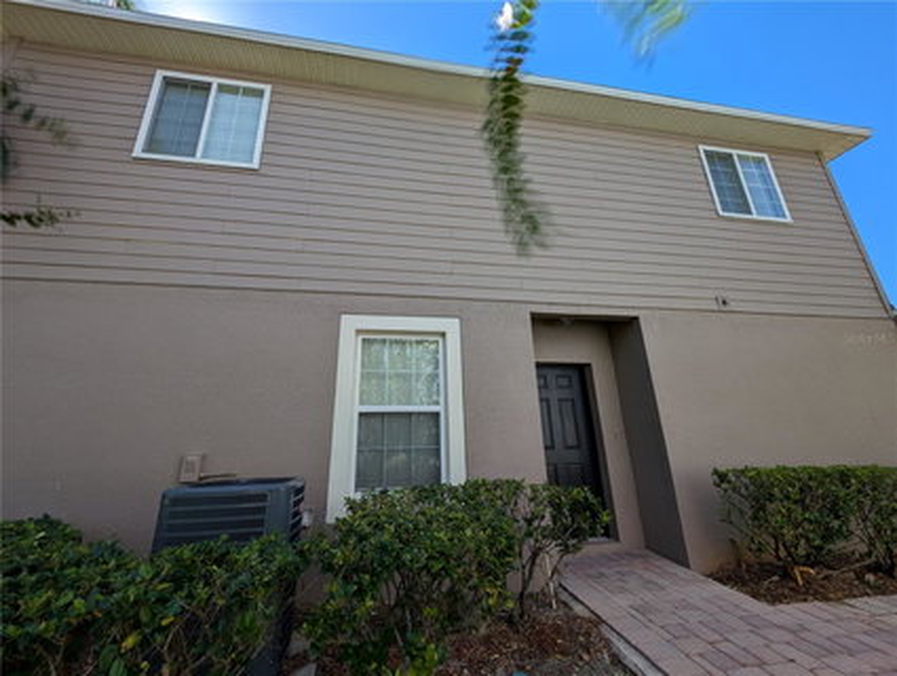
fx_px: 311
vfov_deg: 94.6
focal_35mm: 12
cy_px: 338
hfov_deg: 110.5
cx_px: 448
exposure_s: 1/964
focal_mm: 2.23
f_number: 1.95
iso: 38
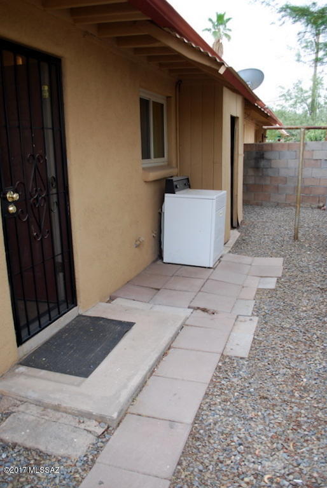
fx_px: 367
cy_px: 244
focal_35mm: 27
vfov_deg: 67.3
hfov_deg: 48.0
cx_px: 164
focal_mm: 18
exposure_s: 1/60
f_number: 4
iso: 200
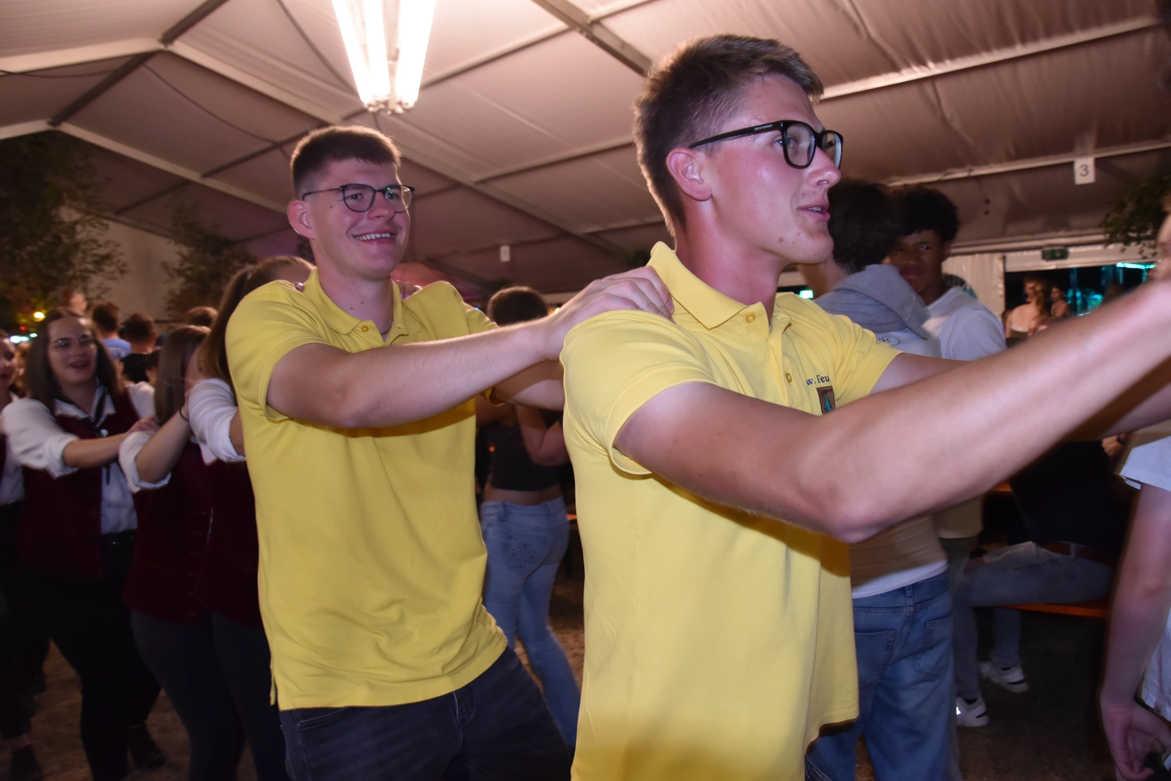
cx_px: 586
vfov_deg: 47.9
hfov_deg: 67.4
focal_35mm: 27
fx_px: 878
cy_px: 390
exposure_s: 1/60
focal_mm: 18
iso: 900
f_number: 3.5
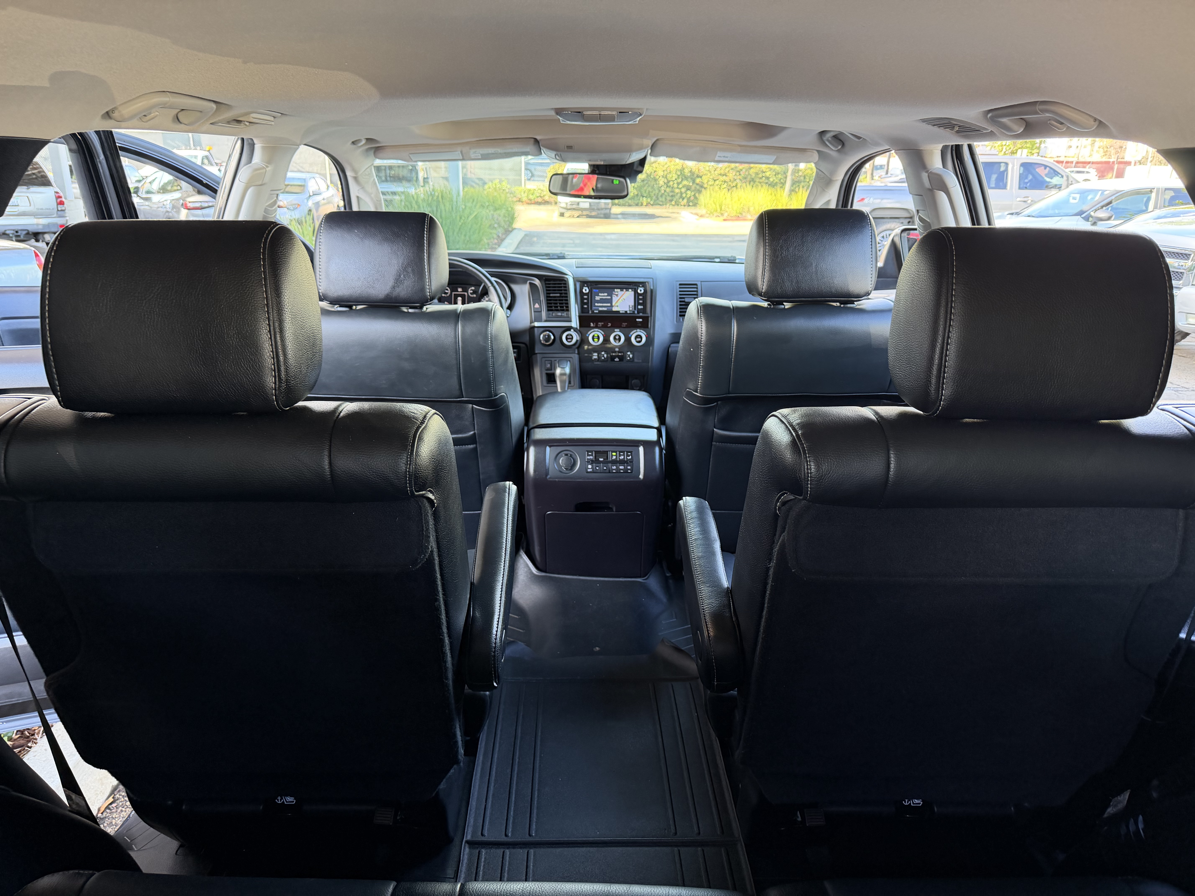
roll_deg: -0.5
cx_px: 598
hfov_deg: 71.6
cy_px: 448
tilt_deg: -18.5
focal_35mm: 24
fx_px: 829
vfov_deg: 56.8
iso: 200
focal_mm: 6.76
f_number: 1.78
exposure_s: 1/60
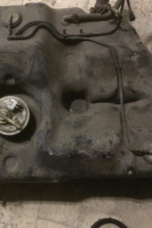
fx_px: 259
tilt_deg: -78.8
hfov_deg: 32.0
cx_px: 34
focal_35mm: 41
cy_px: 113
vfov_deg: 47.4
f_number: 2.2
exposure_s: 1/17
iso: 1250
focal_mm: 4.15
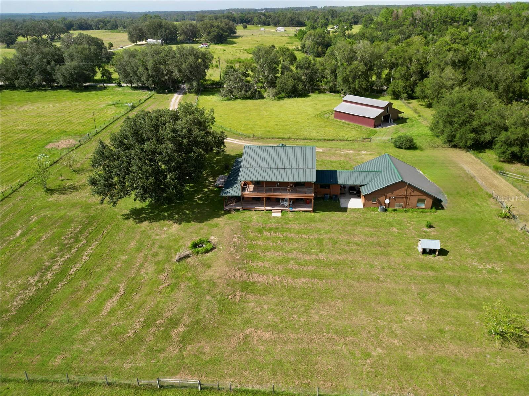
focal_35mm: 24
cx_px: 264
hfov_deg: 71.6
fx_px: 367
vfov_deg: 56.8
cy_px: 198
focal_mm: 6.72
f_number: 1.7
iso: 100
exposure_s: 1/800
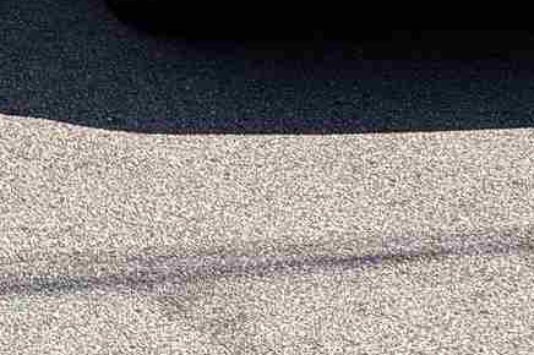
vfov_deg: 6.9
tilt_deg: -3.8
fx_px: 2609
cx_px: -500
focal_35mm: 176
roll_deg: +1.1
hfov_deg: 10.8
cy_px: -743
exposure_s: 1/3279
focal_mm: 6.76
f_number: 1.78
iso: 80
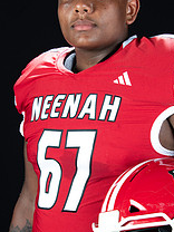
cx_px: 95
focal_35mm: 108
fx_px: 724
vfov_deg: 18.2
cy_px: 147
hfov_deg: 13.7
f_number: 9
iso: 320
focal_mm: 52
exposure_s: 1/160
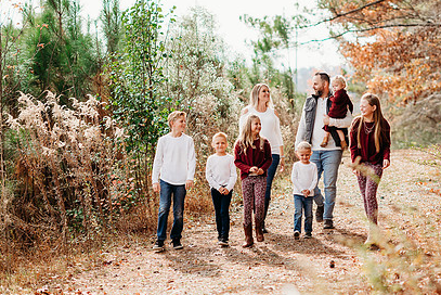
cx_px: 300
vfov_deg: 11.3
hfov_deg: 16.9
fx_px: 1483
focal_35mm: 121
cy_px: 146
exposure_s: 1/1250
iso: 100
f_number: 2.2
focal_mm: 85
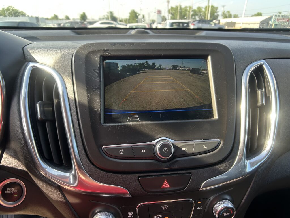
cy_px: 109
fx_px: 218
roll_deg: +1.1
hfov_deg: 67.3
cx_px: 145
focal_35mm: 26
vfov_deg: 53.1
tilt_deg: -26.2
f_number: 1.5
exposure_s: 1/236
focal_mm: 5.7
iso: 40
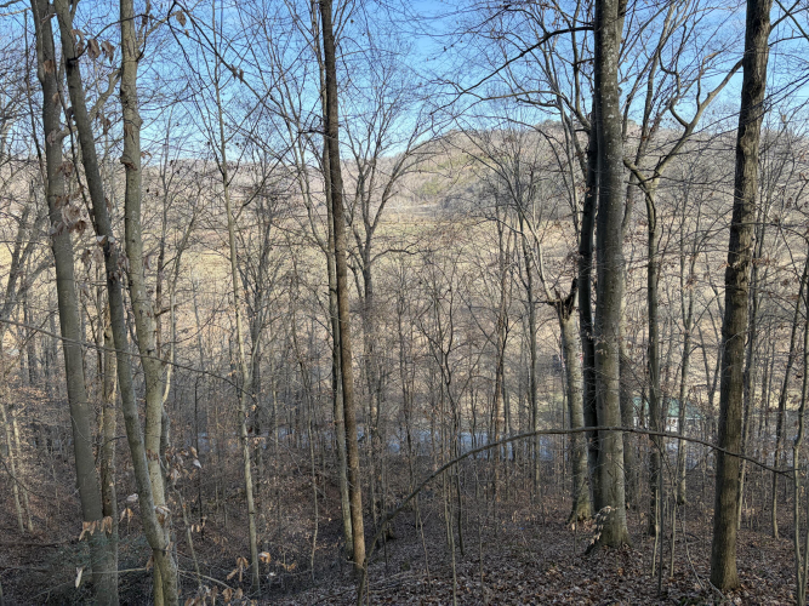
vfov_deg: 53.0
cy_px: 303
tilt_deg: -10.9
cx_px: 404
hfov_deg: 67.3
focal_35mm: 26
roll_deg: +2.7
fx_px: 608
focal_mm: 5.96
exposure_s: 1/840
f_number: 1.6
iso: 64
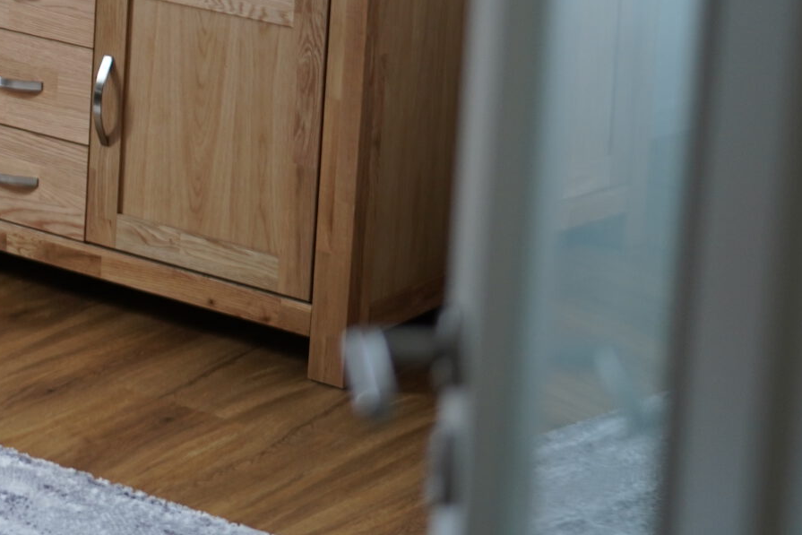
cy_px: -62
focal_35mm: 143
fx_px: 3186
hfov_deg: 13.8
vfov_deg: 9.5
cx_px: -228
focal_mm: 50
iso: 500
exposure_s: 1/125
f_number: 1.4
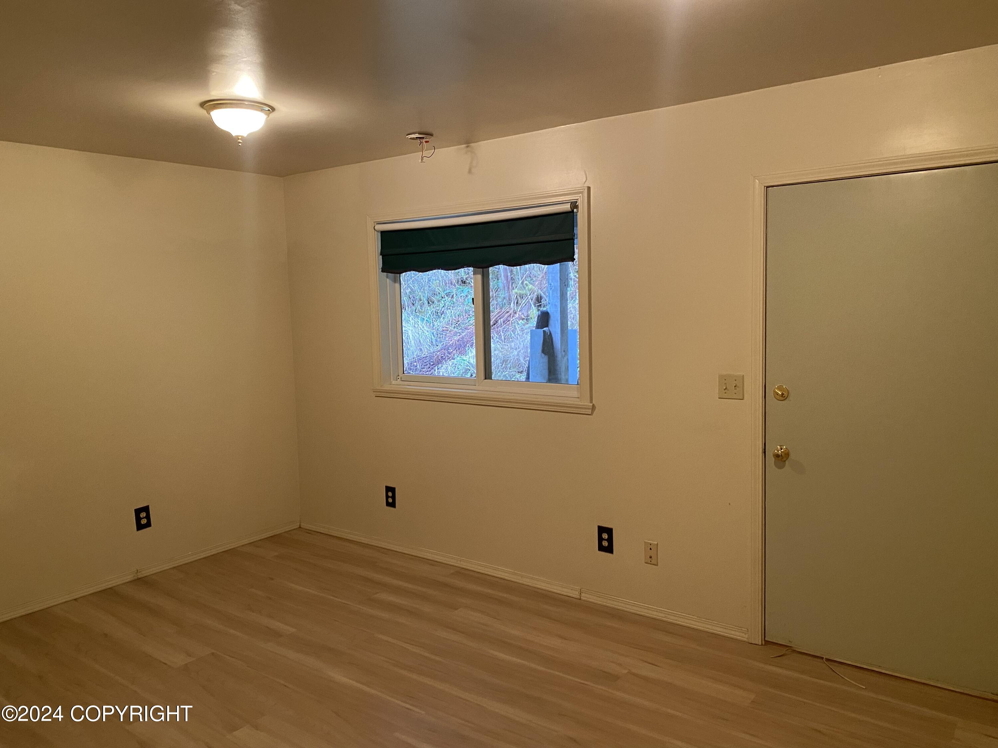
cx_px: 499
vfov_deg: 53.1
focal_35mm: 26
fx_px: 750
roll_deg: +2.2
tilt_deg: -4.9
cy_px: 374
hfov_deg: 67.3
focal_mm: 4.25
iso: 400
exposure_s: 1/60
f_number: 1.8
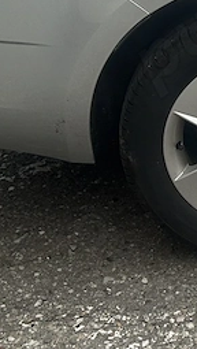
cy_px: -4
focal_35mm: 111
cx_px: 442
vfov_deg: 18.7
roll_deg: +2.2
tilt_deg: -16.0
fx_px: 1028
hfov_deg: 9.9
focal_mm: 5.7
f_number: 1.5
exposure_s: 1/87
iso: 125
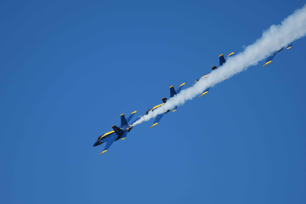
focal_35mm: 271
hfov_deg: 7.6
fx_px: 2303
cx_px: 153
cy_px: 102
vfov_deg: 5.1
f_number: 4.5
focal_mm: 181
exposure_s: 1/3200
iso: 320
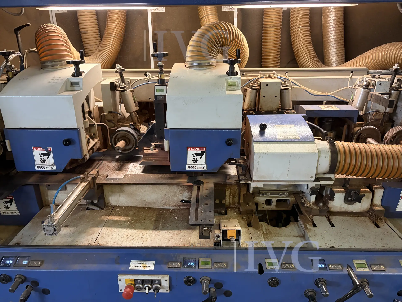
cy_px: 151
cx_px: 201
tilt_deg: -21.2
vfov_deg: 53.1
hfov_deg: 67.3
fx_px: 302
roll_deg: +1.8
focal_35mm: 26
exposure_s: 1/50
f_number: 1.6
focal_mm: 5.96
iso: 400
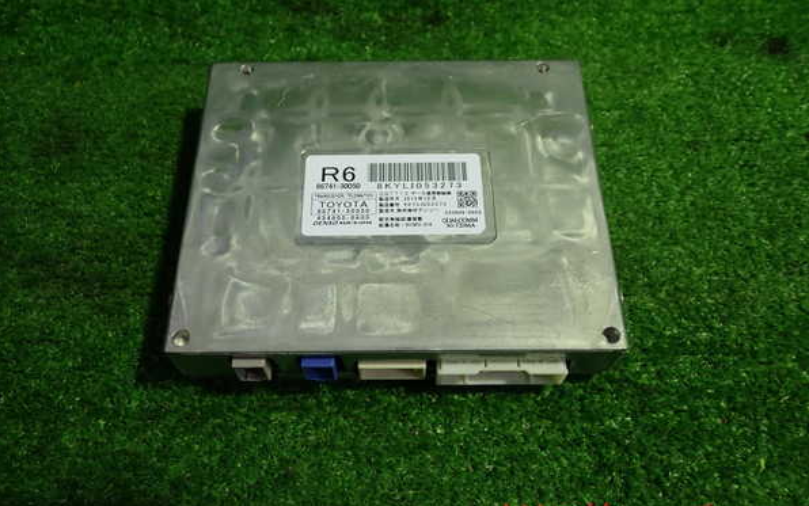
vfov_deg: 39.4
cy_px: 229
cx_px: 403
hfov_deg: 59.6
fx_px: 706
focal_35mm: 32
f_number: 2.3
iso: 200
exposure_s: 1/60
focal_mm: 5.4
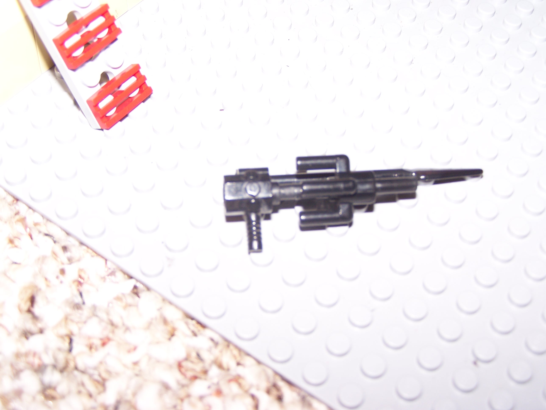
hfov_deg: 32.7
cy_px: 205
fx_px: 931
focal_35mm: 59
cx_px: 273
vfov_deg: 24.8
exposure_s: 1/60
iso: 80
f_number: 3.1
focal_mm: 9.8
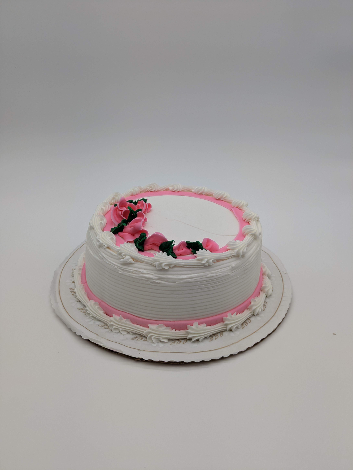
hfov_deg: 54.9
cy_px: 235
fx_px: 340
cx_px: 176
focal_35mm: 25
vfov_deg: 69.4
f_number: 1.89
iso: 59
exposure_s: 1/790
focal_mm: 5.43
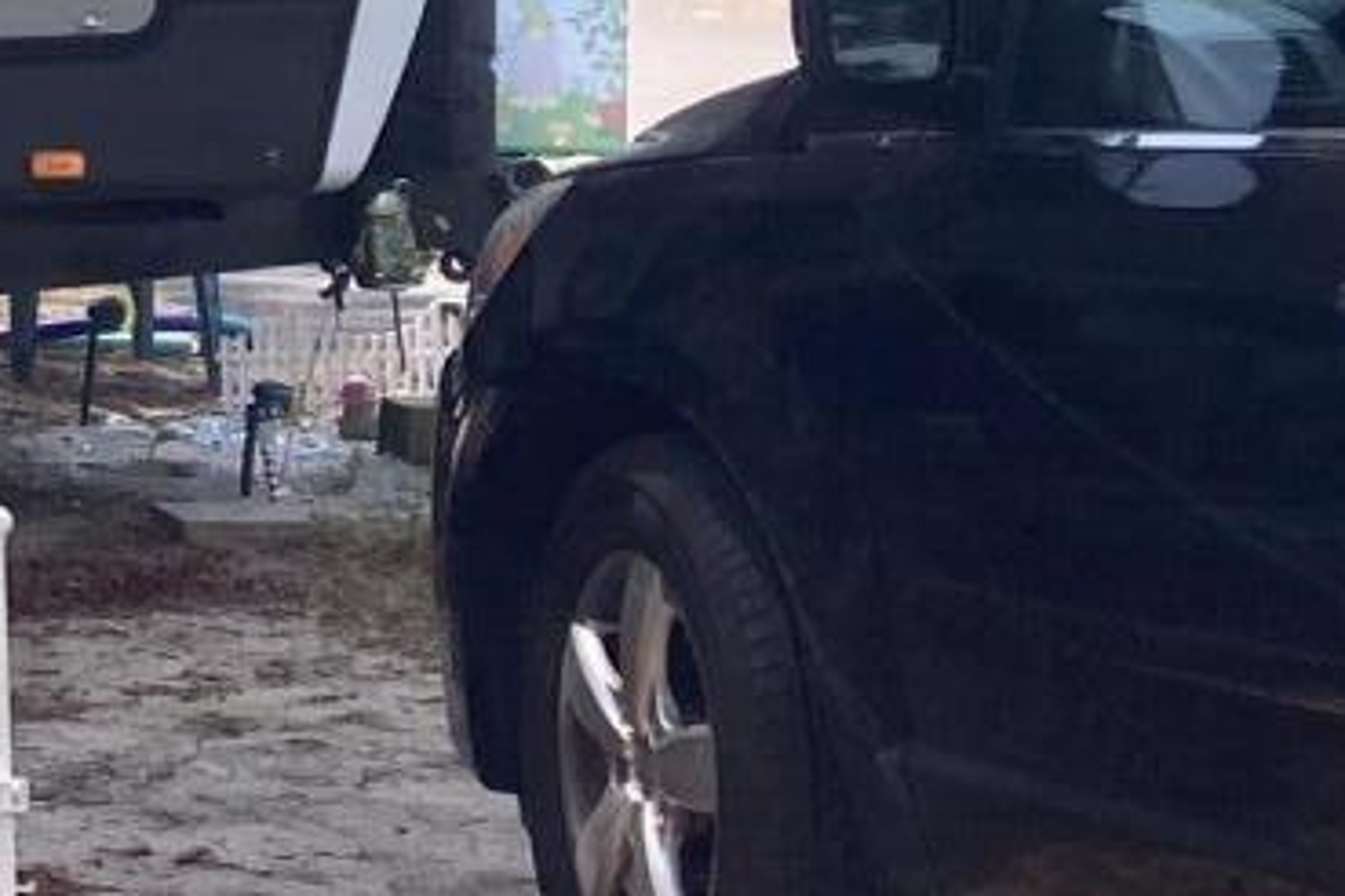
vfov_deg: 8.6
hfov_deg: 11.0
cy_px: -244
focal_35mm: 158
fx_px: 5903
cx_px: -1844
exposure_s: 1/495
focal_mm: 3.99
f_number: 1.8
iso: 20
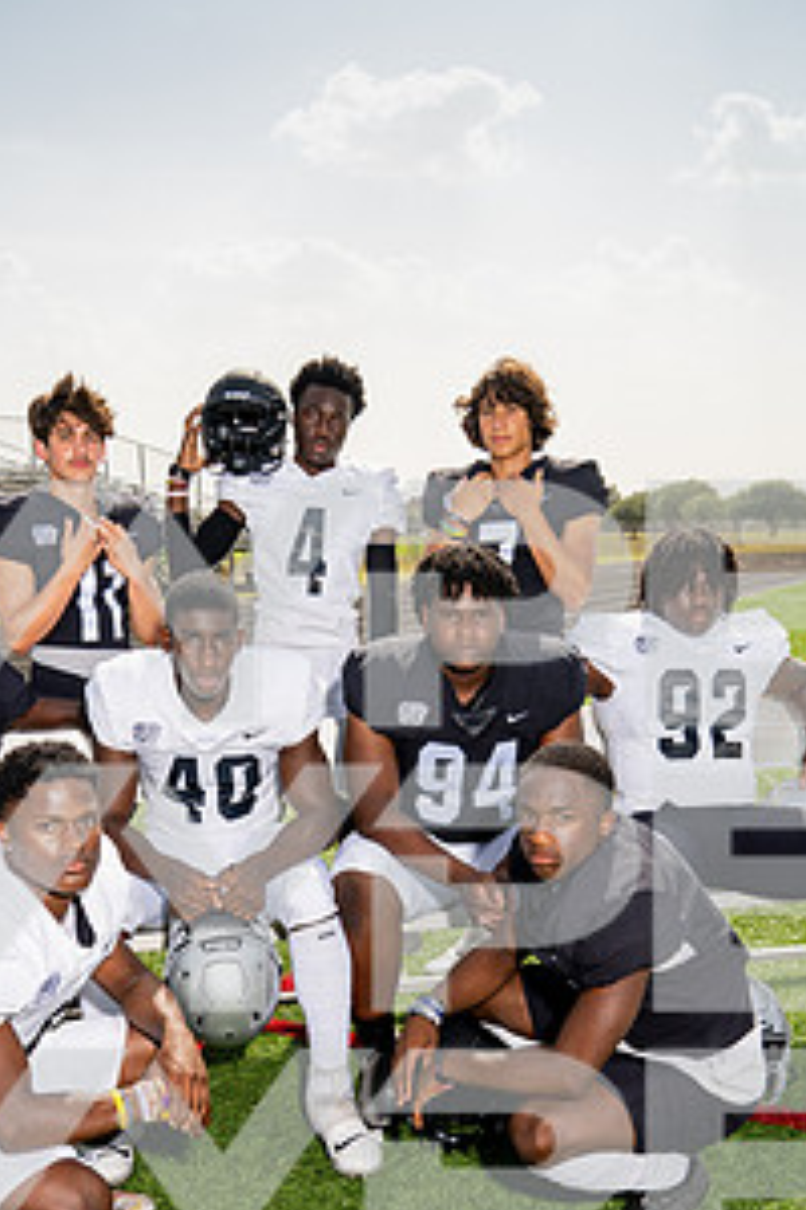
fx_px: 1209
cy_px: 891
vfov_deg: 51.1
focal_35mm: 36
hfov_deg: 36.7
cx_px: 326
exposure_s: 1/1250
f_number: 4.5
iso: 100
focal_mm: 24
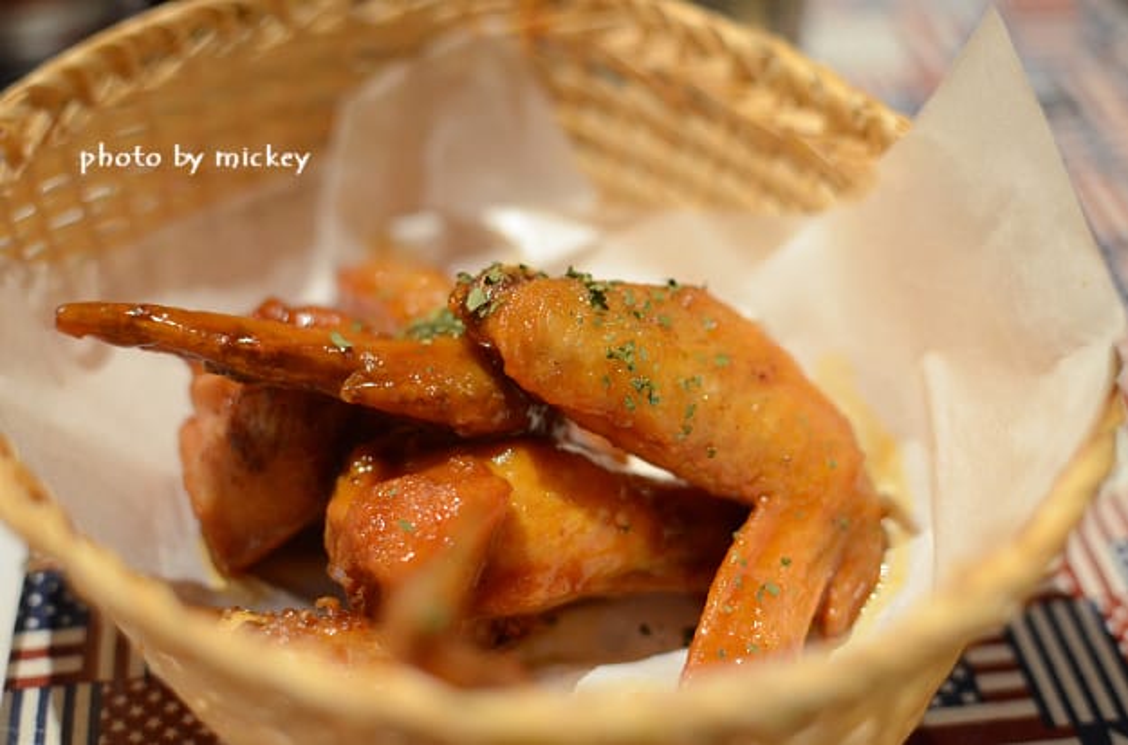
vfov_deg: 25.6
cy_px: 372
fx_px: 1640
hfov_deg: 37.9
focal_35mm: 52
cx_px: 564
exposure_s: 1/80
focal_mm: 35
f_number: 2.8
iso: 2000
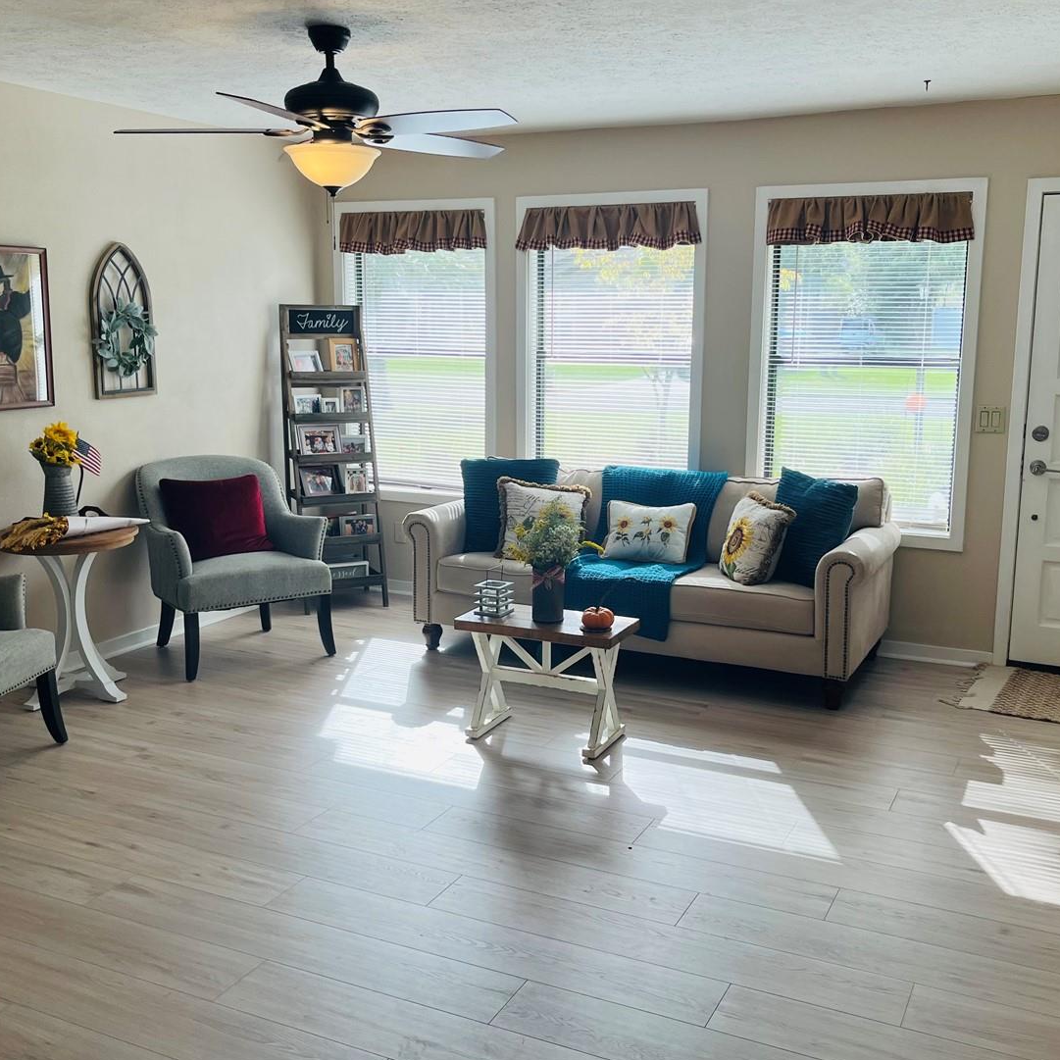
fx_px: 1178
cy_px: 525
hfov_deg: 48.4
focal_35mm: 34
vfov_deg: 48.4
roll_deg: -0.9
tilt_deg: -10.5
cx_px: 539
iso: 50
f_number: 1.6
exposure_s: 1/384
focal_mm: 5.1
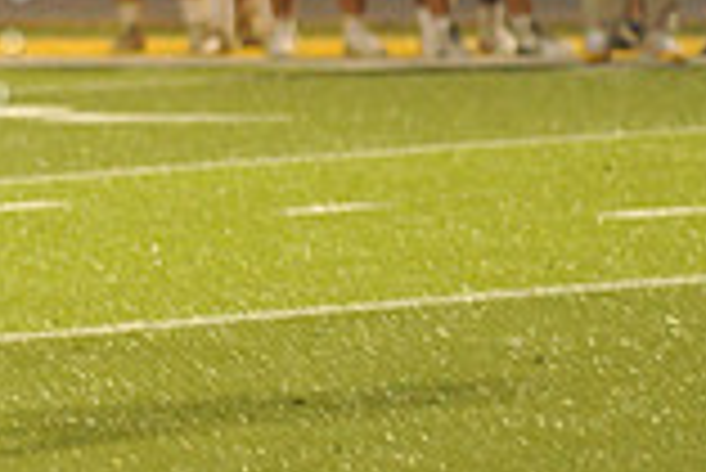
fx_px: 14466
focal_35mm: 737
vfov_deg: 1.9
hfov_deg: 2.8
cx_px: -396
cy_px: -54
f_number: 4
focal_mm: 200
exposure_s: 1/250
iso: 6400
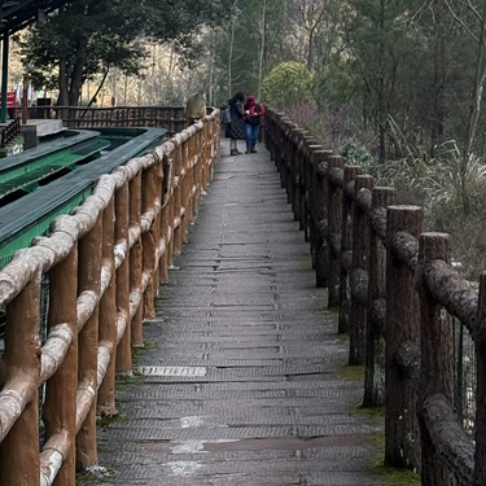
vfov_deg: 11.3
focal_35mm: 147
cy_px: -280
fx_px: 2335
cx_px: 513
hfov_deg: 11.7
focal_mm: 5.96
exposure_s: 1/946
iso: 50
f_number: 1.6
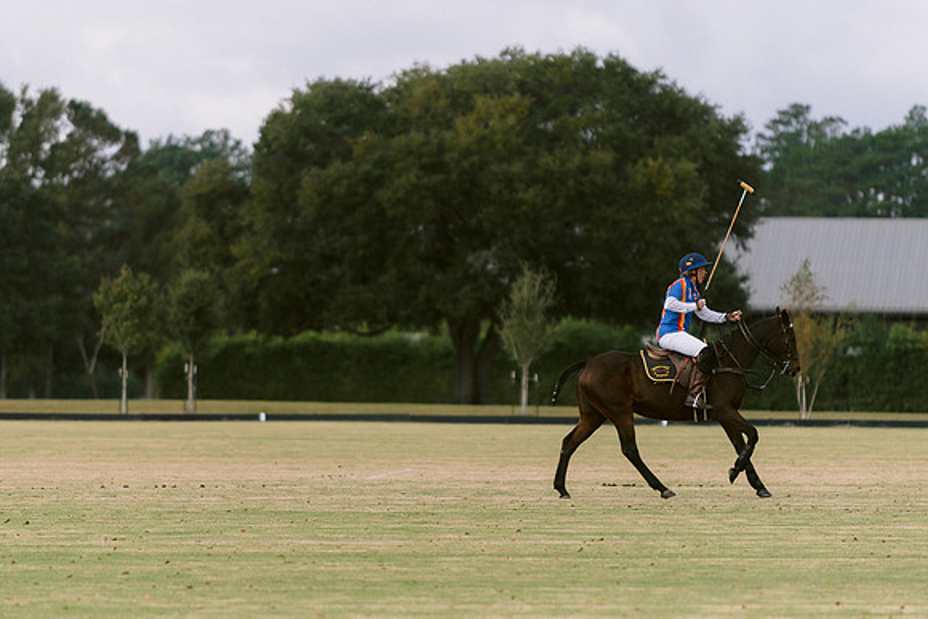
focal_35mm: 262
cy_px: 367
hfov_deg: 7.9
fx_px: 6744
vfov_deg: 5.3
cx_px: 426
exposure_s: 1/5000
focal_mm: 200
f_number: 2.8
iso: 200
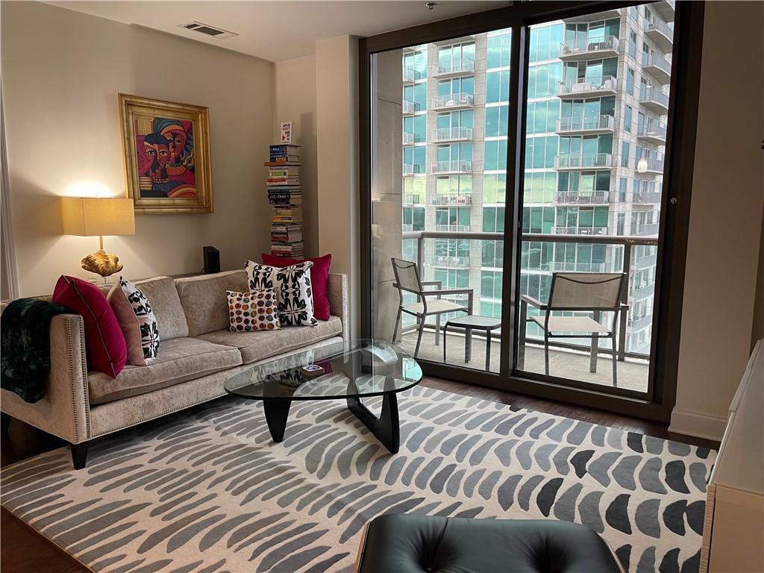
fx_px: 552
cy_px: 286
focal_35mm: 25
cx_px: 382
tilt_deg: -8.8
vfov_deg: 54.9
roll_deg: +0.1
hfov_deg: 69.4
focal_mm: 5.1
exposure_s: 1/60
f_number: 1.6
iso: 80
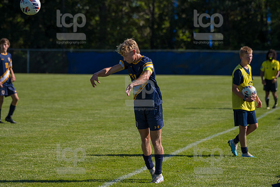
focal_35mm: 210
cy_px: 94
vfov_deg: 6.5
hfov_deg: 9.8
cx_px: 140
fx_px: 1634
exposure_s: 1/2000
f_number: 5.6
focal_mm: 210
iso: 320
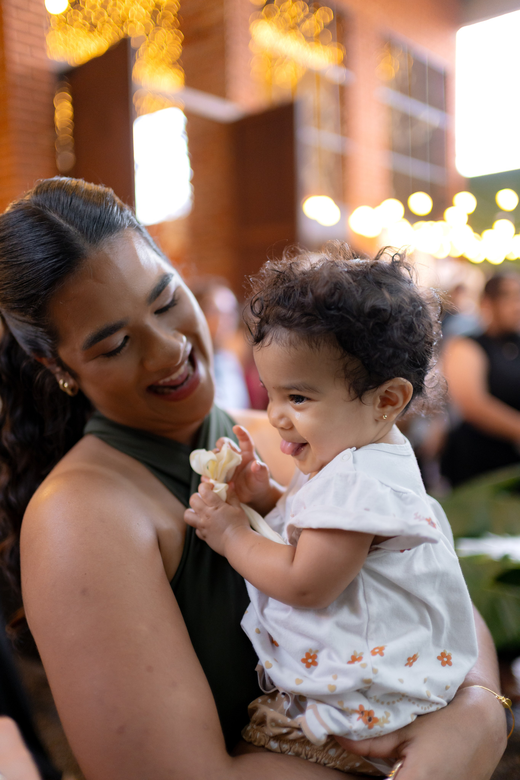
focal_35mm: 35
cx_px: 260
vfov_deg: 54.4
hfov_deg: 37.9
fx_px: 758
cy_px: 390
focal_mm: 35
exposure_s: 1/640
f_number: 1.4
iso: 1600
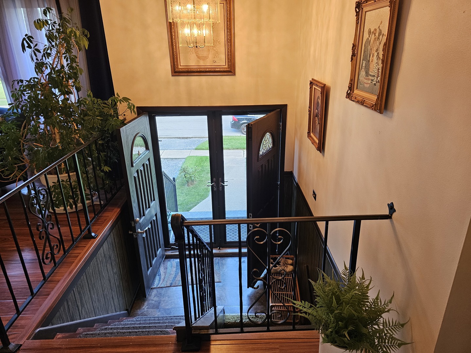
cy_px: 176
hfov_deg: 73.9
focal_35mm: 23
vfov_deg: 58.9
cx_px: 236
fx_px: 313
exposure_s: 1/120
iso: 250
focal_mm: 6.3
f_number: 1.7
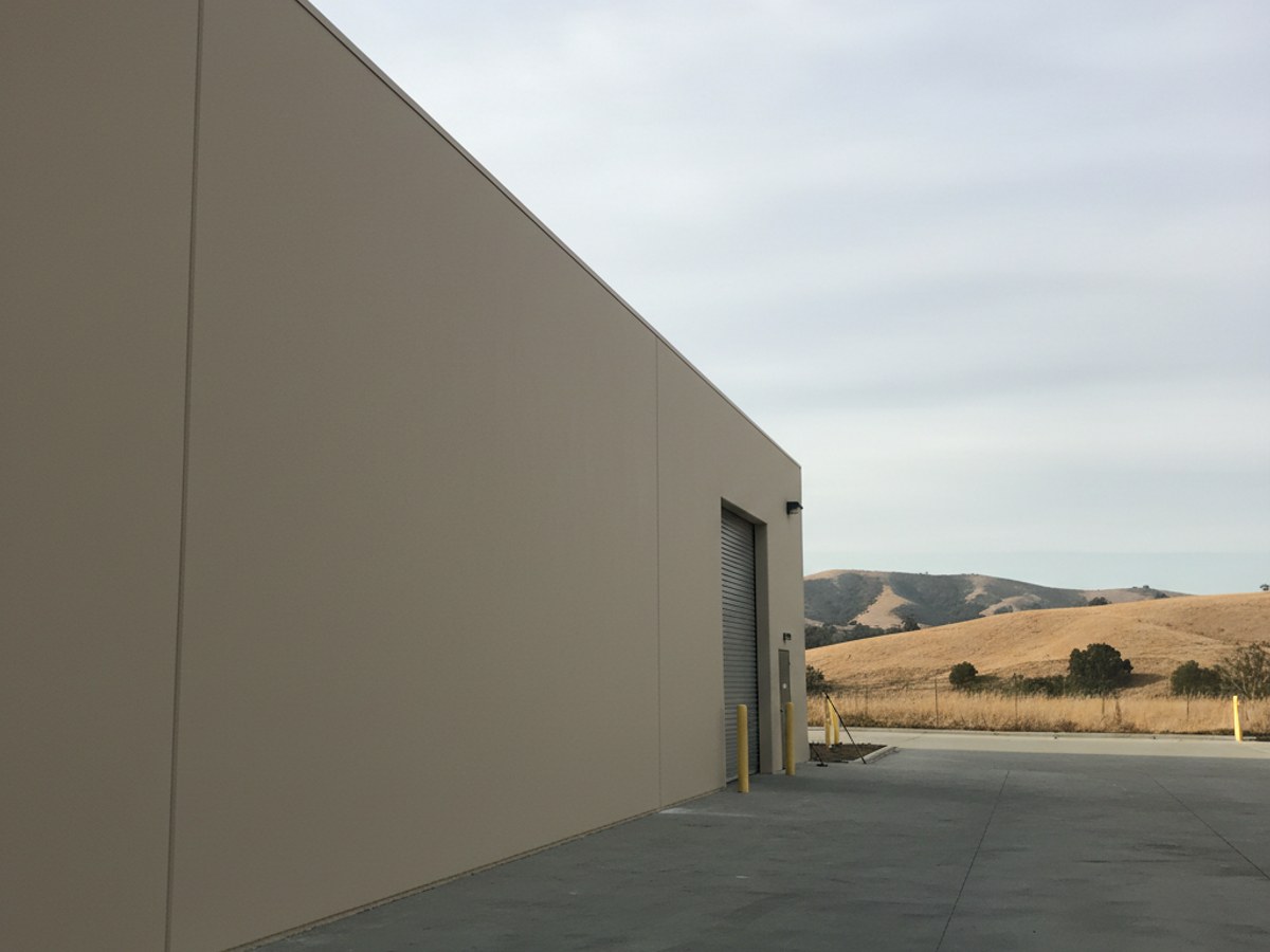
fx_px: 954
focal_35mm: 26
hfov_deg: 67.3
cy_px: 476
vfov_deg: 53.1
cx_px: 635
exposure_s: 1/210
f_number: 1.5
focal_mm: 5.7
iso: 538
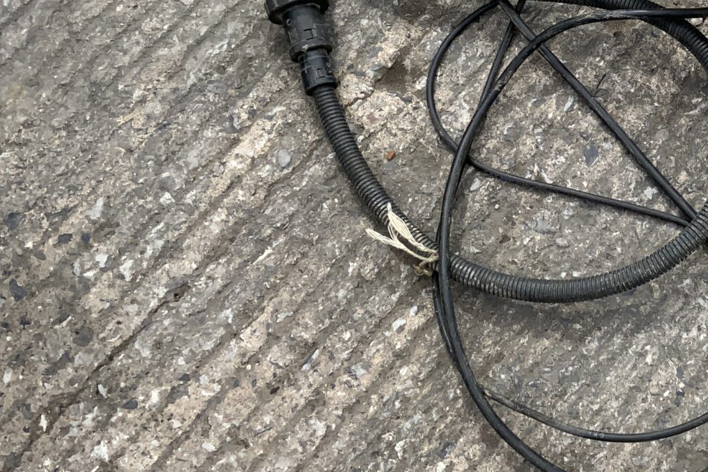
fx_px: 1494
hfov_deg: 25.3
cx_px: 718
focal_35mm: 76
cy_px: 13
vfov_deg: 17.6
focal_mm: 3
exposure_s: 1/1279
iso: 16
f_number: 1.8
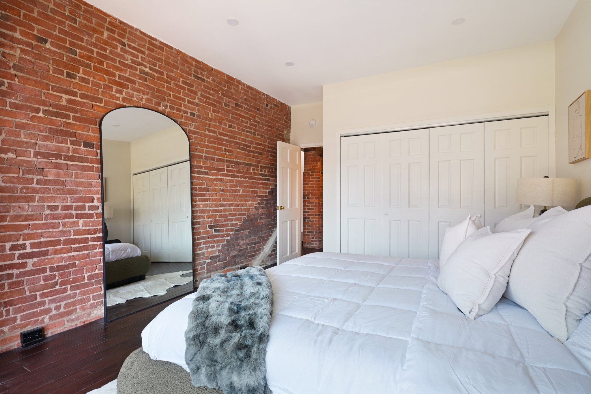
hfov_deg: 90.0
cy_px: 197
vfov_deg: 67.4
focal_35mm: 18
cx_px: 296
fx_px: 295
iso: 400
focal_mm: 18
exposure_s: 1/8
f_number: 8
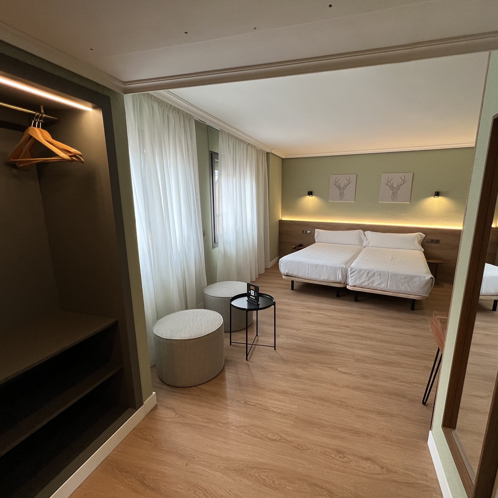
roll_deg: +0.0
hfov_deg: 87.1
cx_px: 274
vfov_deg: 87.4
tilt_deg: -13.9
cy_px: 258
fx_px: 260
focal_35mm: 16
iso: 160
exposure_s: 1/100
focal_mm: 1.57
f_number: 1.8
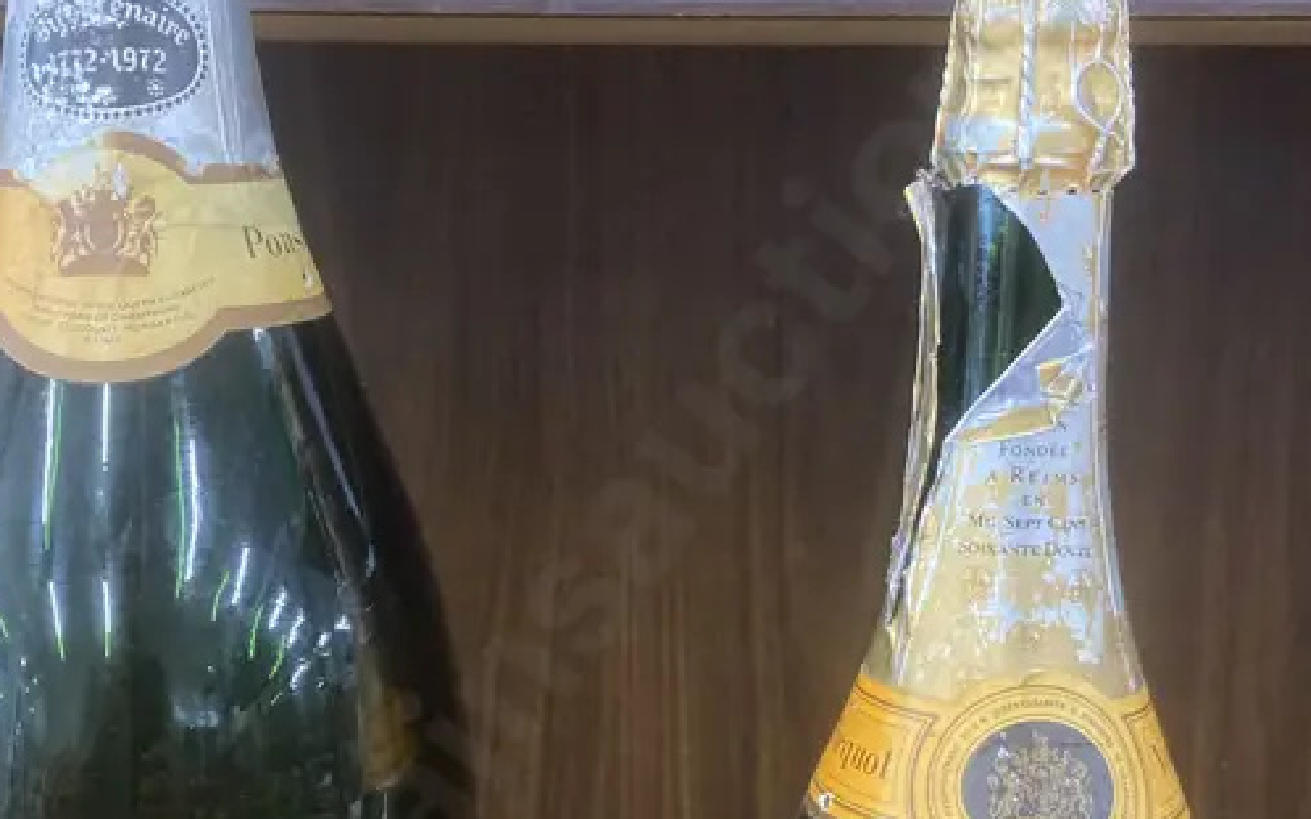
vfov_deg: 21.1
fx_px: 2179
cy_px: 632
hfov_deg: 33.4
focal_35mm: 61
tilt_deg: -10.4
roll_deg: -1.4
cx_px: 555
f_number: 1.8
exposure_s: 1/50
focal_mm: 3.99
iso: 250
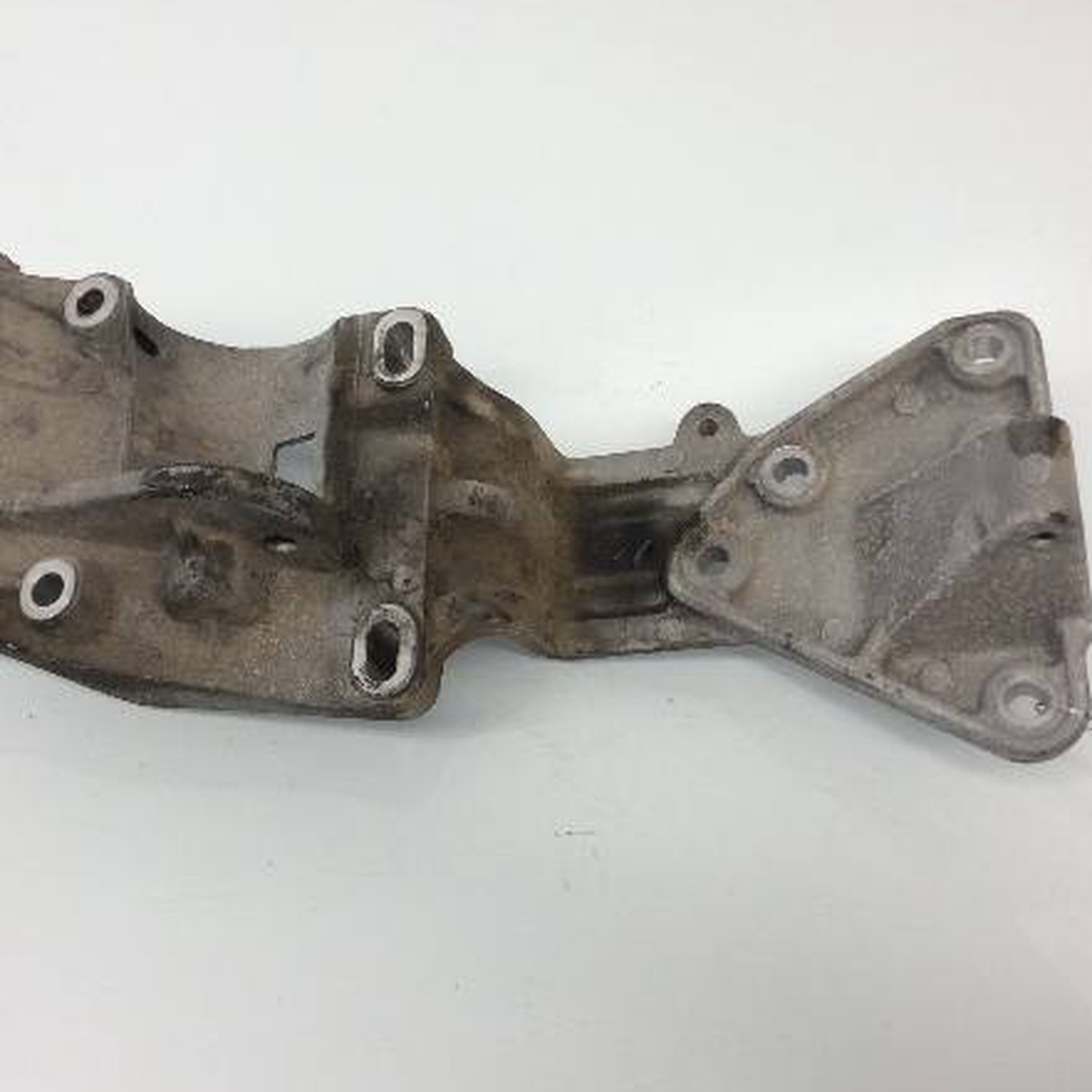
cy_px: 557
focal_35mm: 41
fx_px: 1463
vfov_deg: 40.9
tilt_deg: -62.1
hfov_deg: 40.8
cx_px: 475
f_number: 2.4
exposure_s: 1/60
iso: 50
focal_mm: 3.3
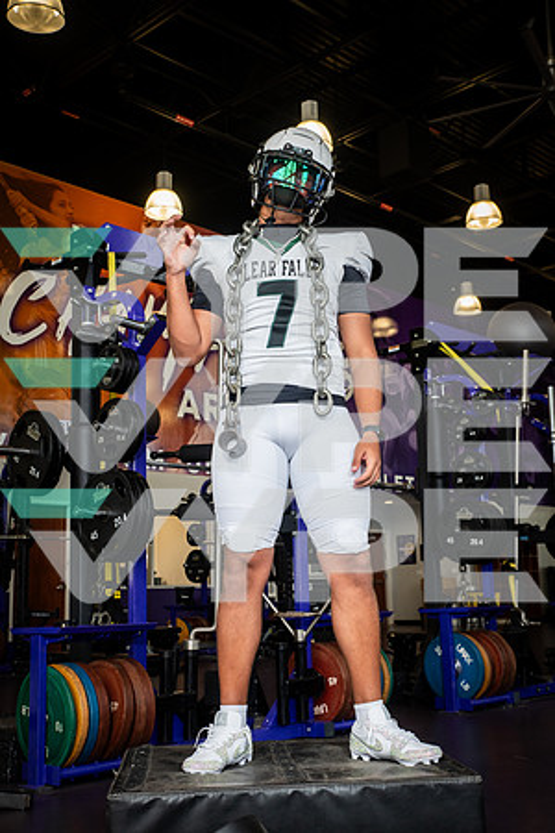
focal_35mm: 44
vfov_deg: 44.5
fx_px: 1017
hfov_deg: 30.5
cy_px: 416
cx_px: 278
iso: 800
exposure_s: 1/250
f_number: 7.1
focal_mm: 44
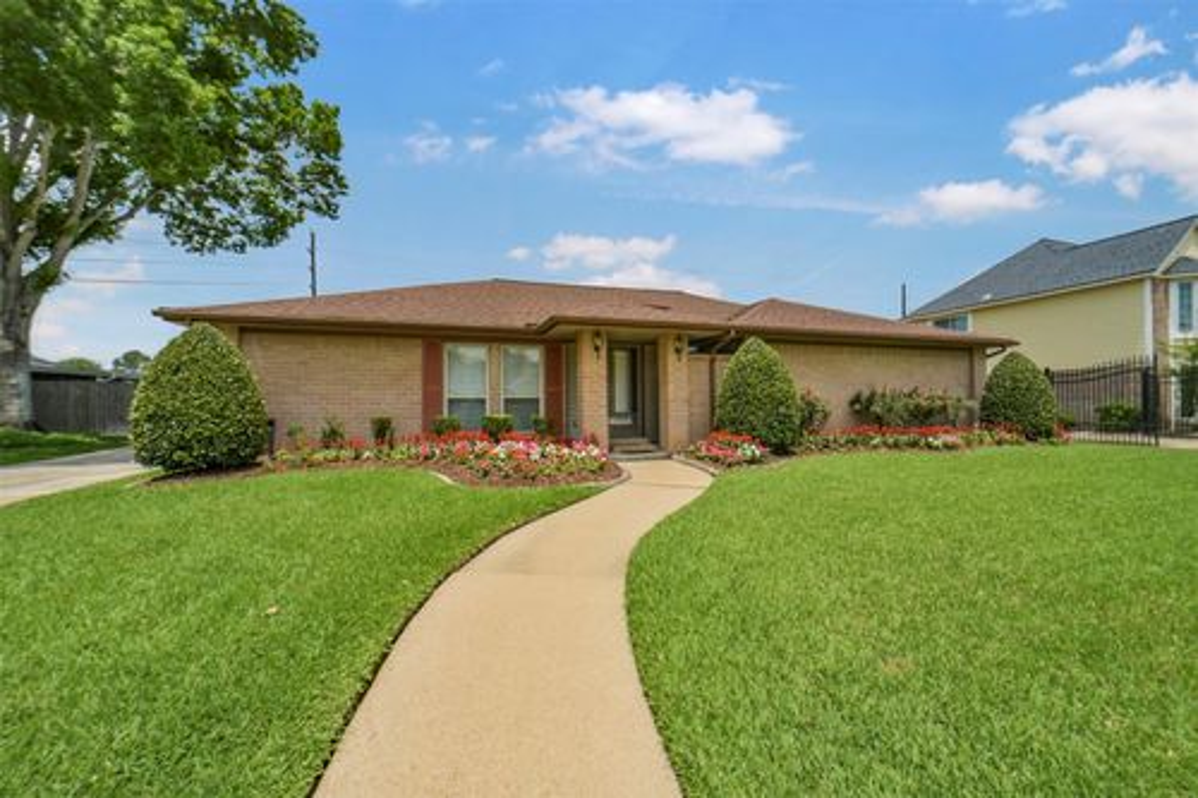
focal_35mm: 14
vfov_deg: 81.2
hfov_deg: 104.3
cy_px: 399
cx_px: 599
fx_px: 466
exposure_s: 1/1000
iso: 500
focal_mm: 14
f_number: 11
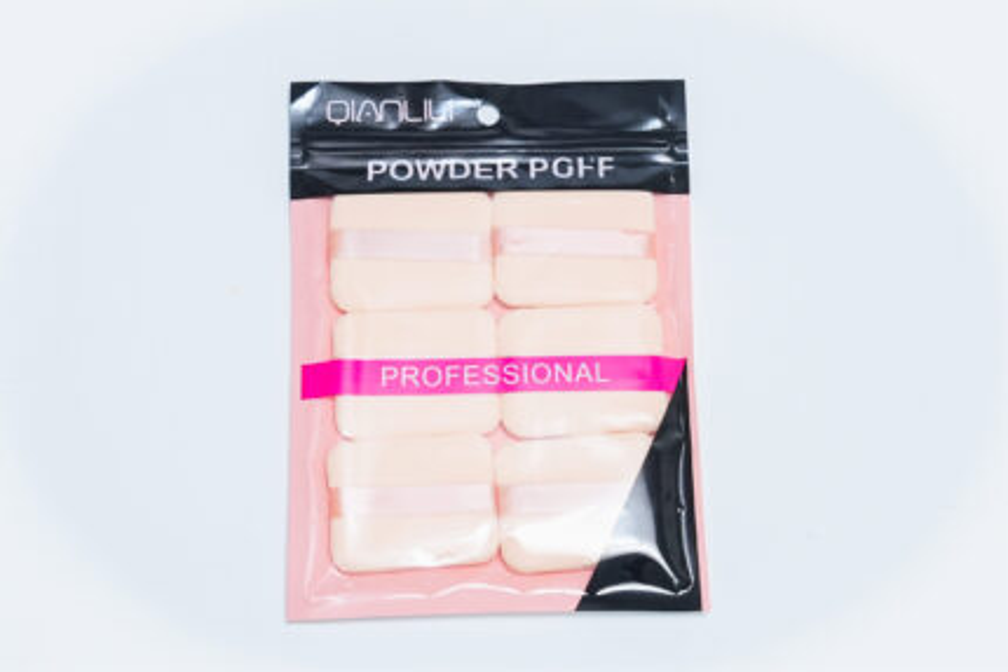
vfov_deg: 16.3
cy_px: 336
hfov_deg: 24.2
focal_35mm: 84
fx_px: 2353
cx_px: 504
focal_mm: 56
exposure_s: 1/640
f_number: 5
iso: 3200
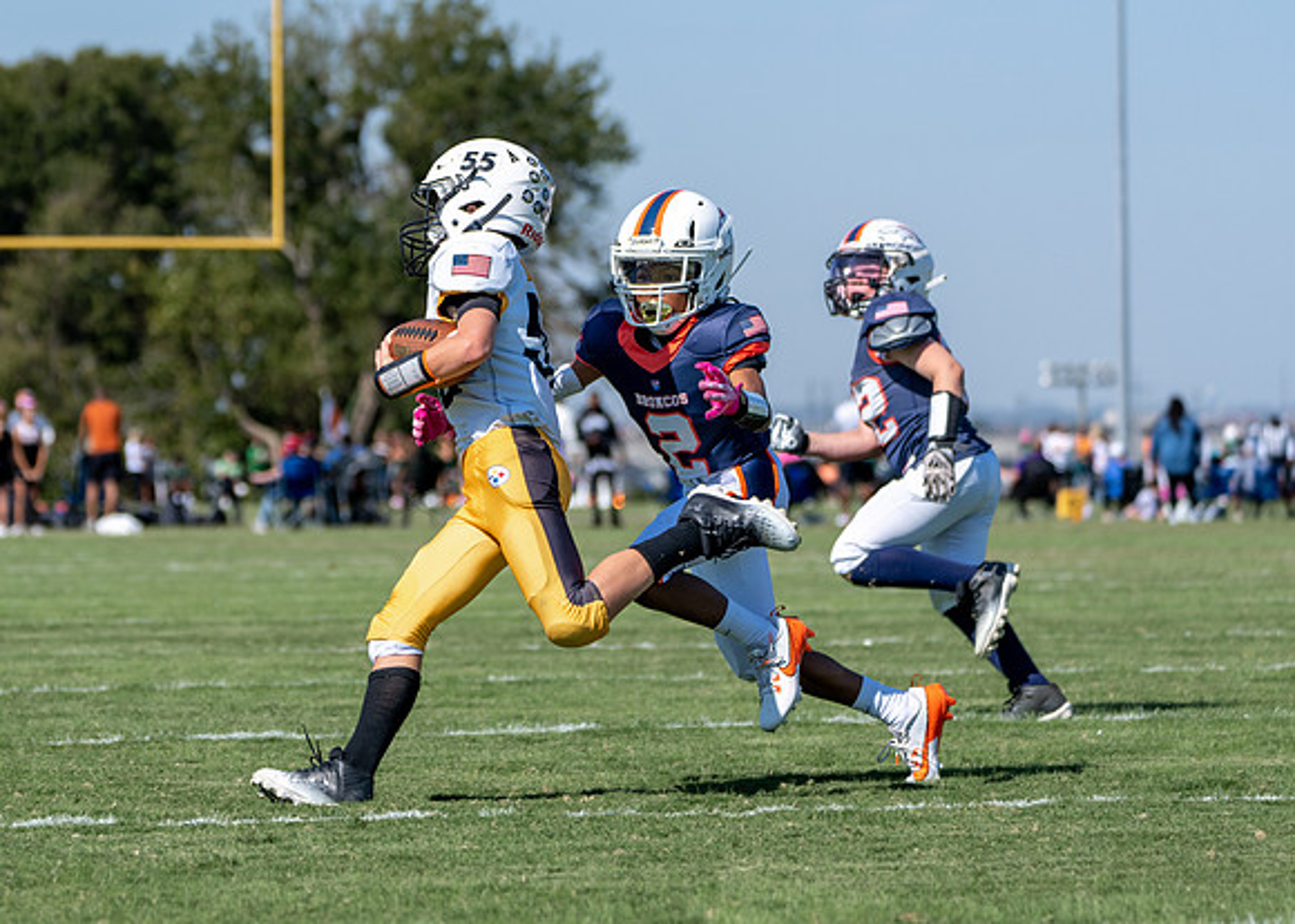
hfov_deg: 8.7
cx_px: 386
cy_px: 435
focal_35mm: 231
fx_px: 8494
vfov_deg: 6.2
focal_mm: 166
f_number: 5.6
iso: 125
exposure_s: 1/1600
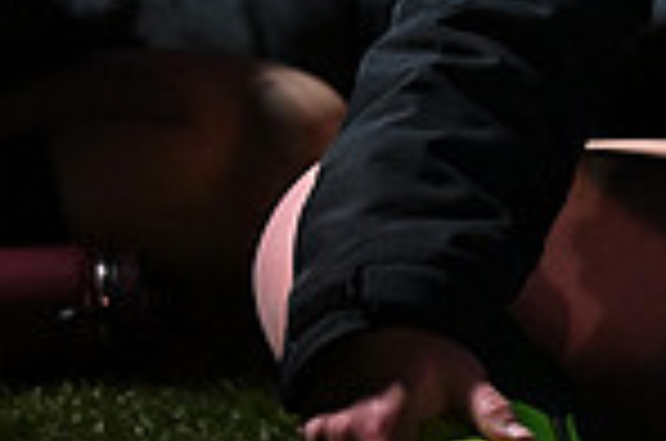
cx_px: 976
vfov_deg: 1.7
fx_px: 14510
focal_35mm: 786
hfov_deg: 2.6
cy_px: -407
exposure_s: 1/1000
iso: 6400
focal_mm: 200
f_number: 2.8
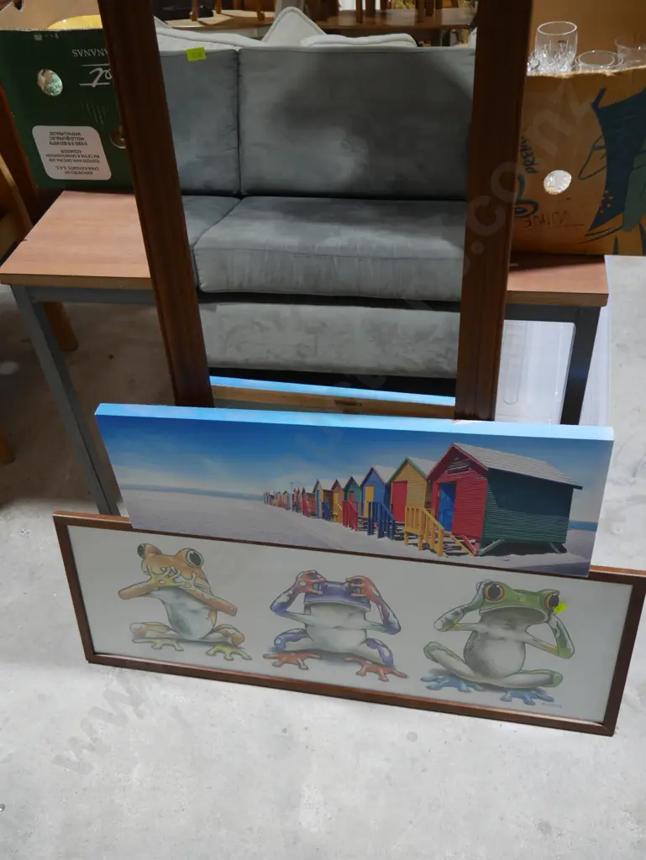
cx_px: 323
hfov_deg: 44.2
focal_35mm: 32
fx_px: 796
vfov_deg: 56.8
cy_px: 430
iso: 320
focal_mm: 16
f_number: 3.6
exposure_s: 1/60
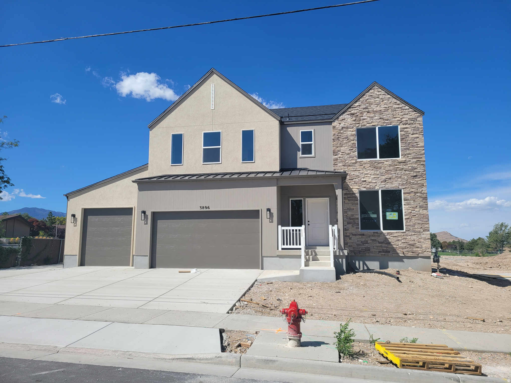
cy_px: 192
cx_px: 256
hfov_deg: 67.3
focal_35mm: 26
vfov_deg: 53.1
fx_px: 384
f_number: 1.8
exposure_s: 1/3354
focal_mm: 5.4
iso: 40
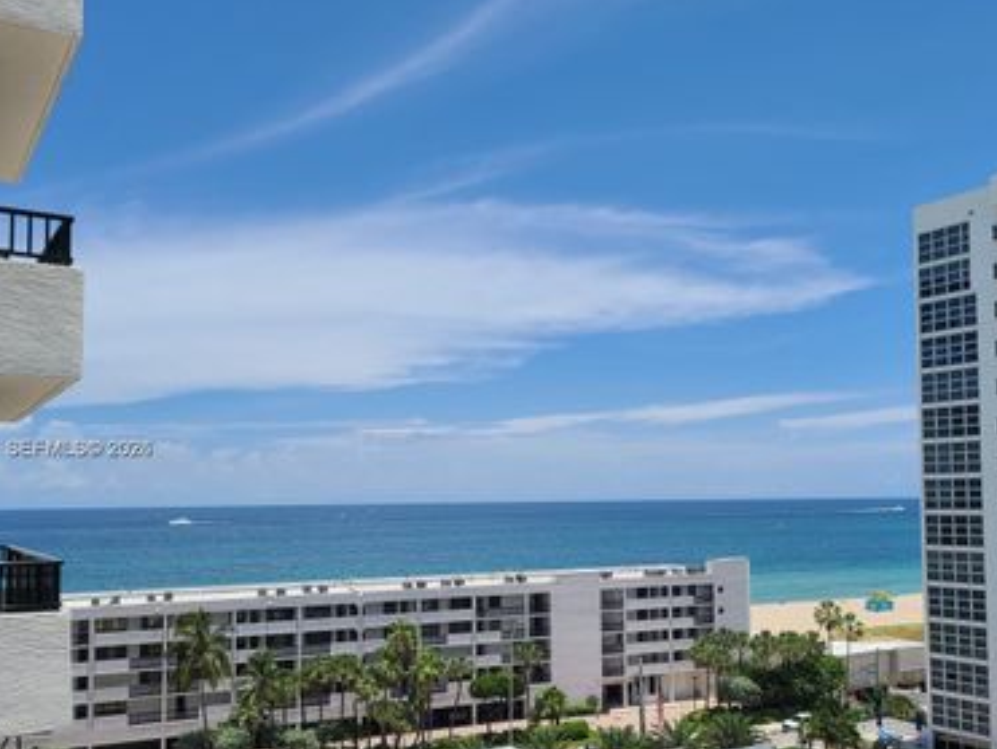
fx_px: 1009
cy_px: 450
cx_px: 562
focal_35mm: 35
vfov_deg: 40.6
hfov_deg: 52.4
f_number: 1.8
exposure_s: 1/3521
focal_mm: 5.4
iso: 40
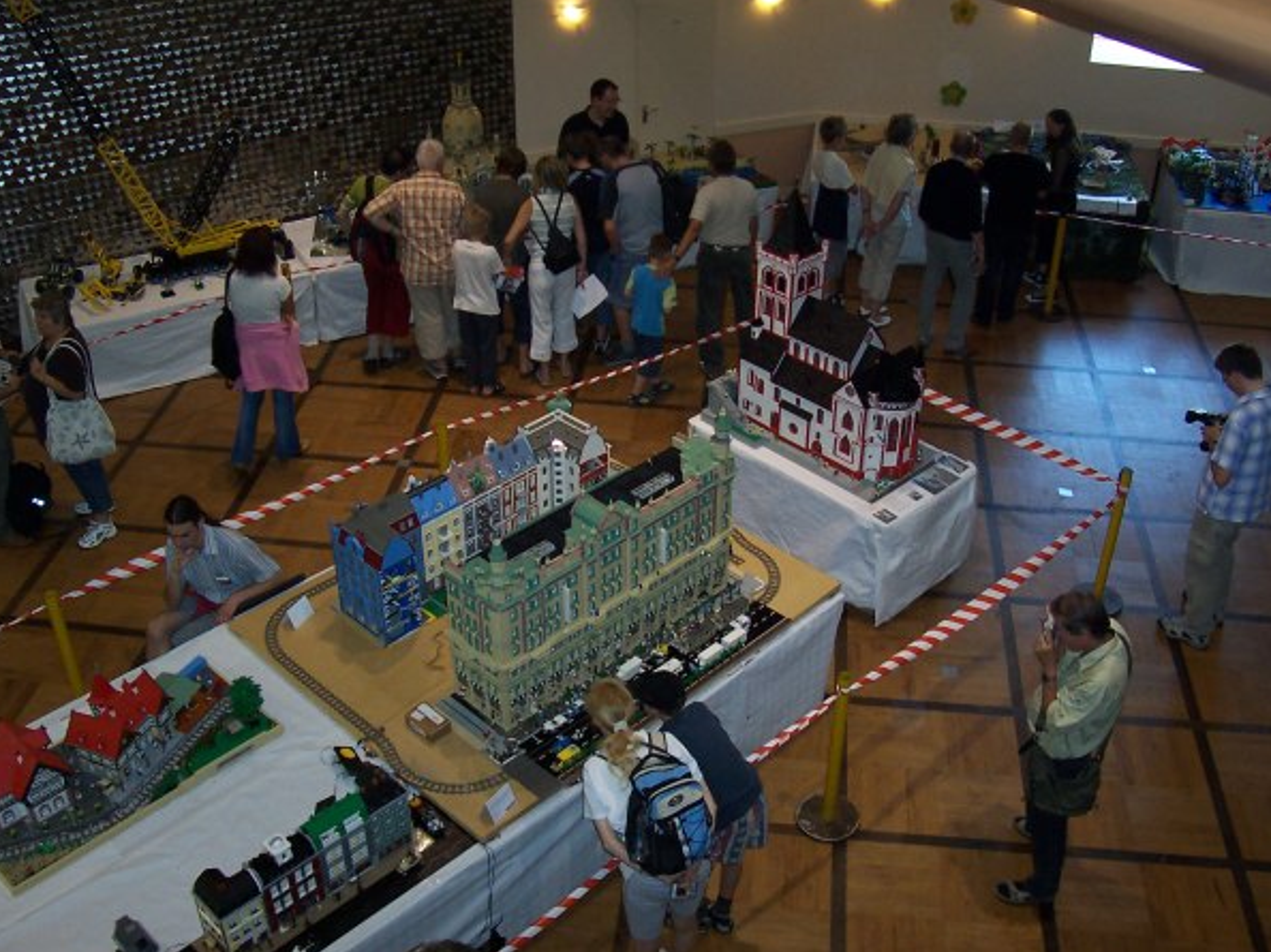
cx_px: 644
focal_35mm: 38
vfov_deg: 37.7
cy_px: 470
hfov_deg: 49.0
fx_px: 1395
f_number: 2.8
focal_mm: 5.6
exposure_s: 1/60
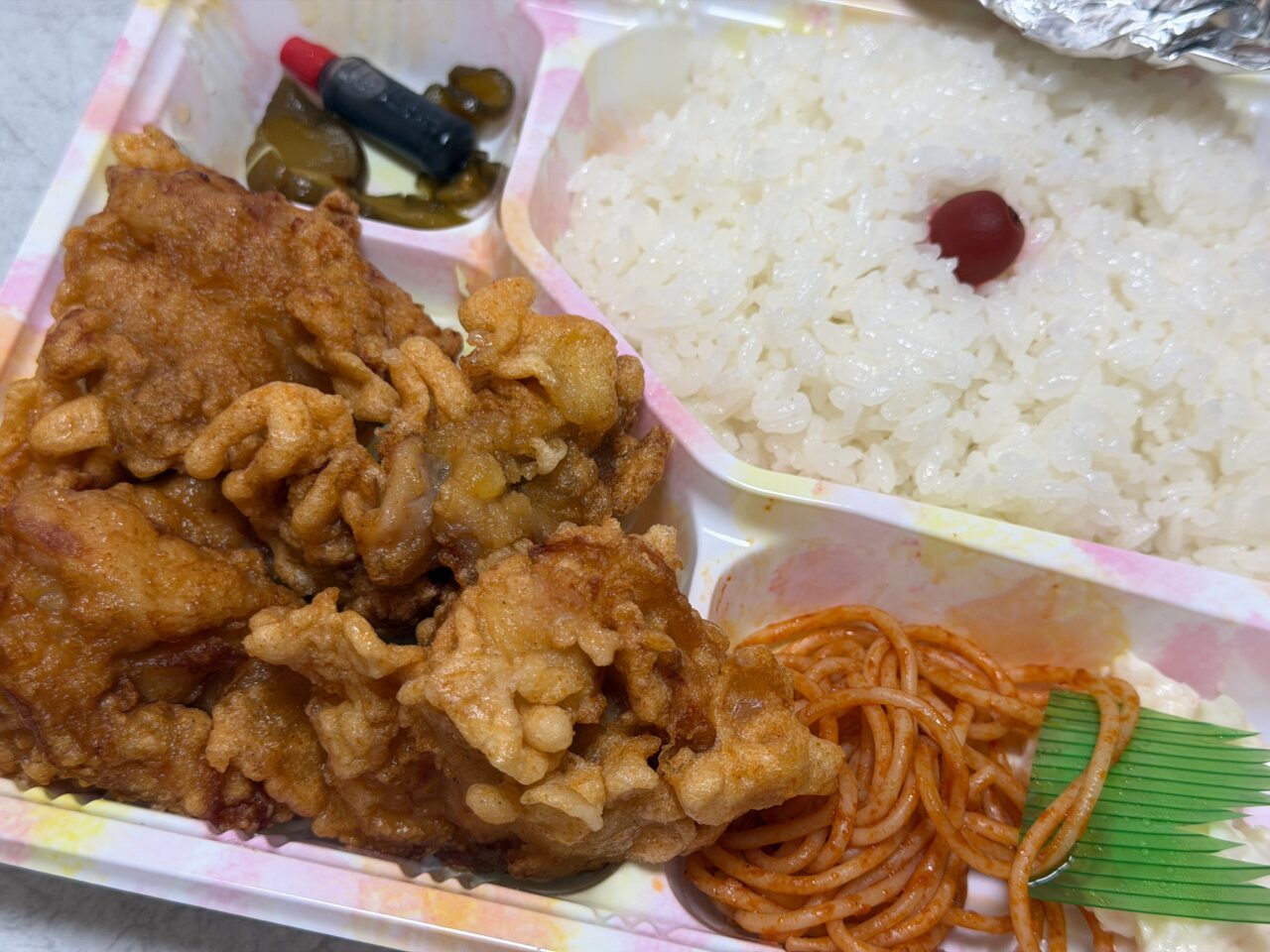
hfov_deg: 39.7
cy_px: 476
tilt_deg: -59.7
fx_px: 1761
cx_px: 635
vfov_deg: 30.3
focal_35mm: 48
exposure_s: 1/60
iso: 80
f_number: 1.78
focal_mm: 6.76
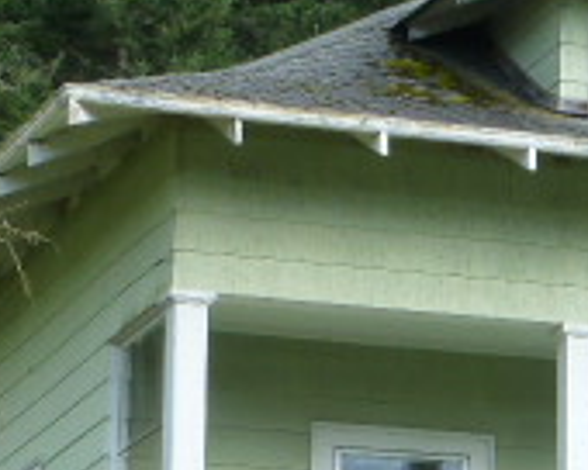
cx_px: 609
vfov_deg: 6.4
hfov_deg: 7.9
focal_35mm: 242
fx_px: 4211
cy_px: 473
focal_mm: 11.7
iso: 160
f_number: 4.9
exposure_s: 1/250
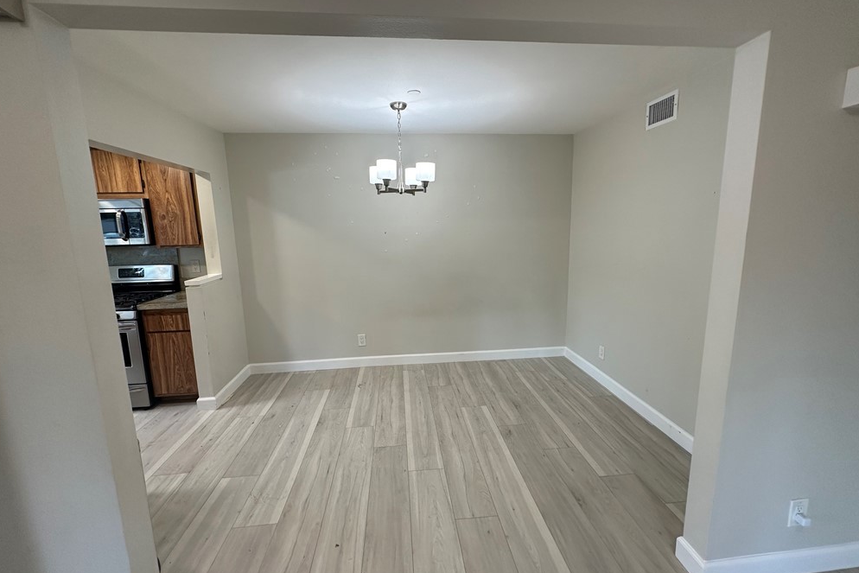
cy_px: 281
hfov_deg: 100.4
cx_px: 430
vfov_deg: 77.3
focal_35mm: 15
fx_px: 358
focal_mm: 2.22
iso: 125
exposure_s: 1/120
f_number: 2.2
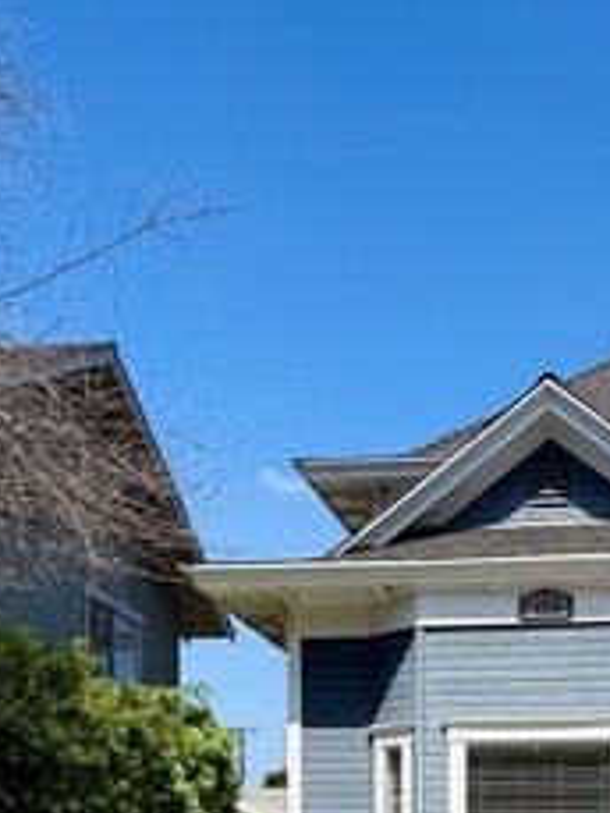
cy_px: 898
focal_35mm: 67
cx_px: 397
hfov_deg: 21.9
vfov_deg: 26.6
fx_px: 1573
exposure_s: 1/4167
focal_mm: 6.76
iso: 80
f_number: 1.78
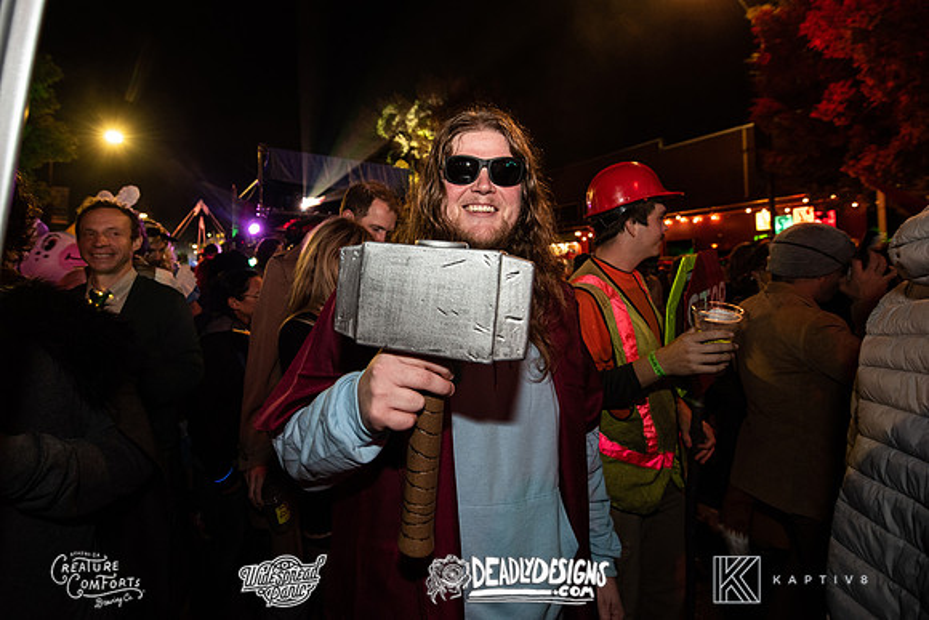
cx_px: 399
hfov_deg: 96.2
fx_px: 412
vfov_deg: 73.5
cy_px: 267
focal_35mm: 16
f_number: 3.5
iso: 2000
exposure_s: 1/60
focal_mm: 14
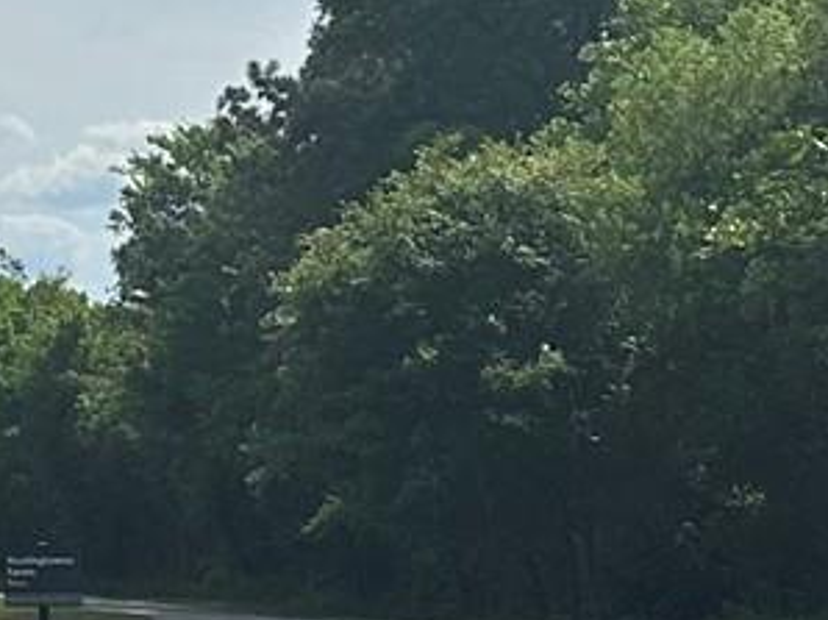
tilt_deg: +1.1
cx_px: -367
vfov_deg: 9.0
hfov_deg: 11.5
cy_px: 459
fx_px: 3944
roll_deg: +0.1
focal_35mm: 165
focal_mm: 6.86
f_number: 1.78
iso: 80
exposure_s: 1/8929
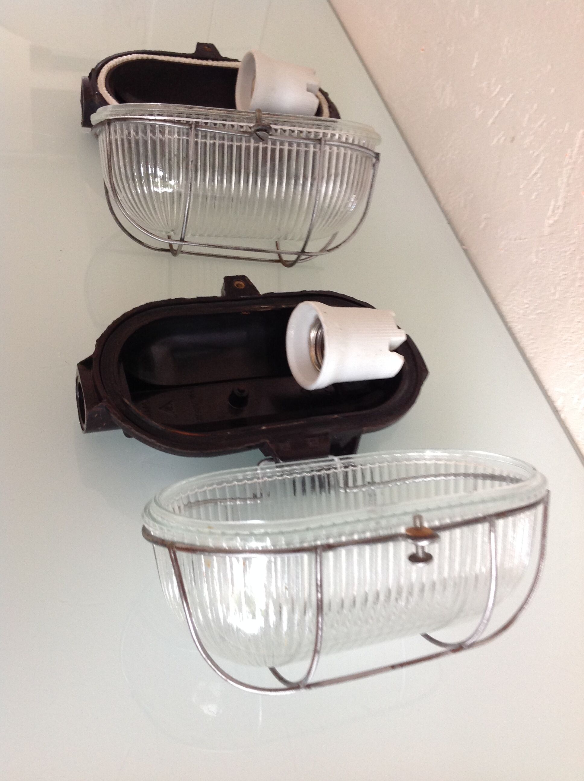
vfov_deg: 52.7
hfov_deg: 40.6
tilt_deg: -48.5
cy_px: 390
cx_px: 292
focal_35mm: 35
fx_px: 789
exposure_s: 1/15
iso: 100
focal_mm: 4.28
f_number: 2.4
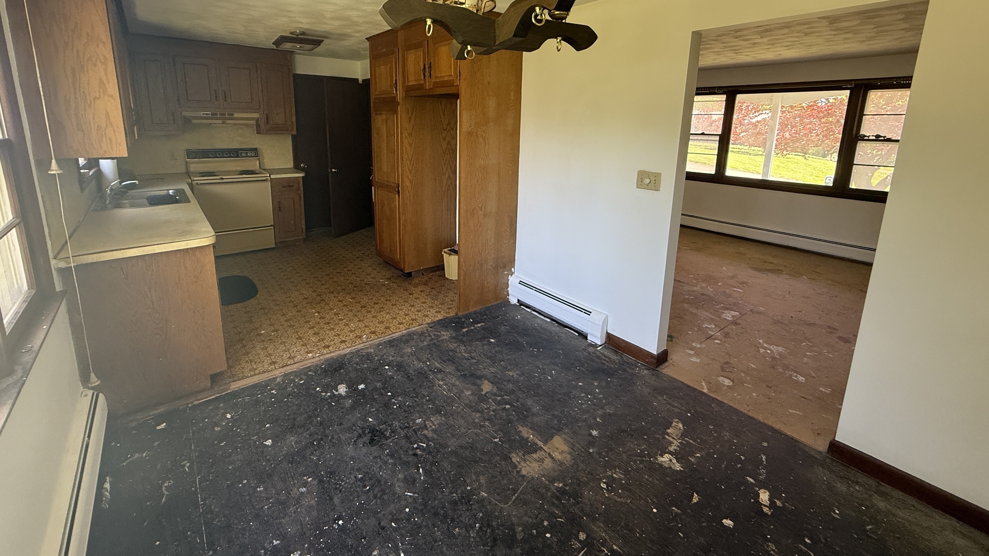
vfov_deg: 65.9
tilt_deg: -10.0
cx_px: 481
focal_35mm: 16
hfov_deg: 99.3
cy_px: 203
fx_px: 420
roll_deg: -1.0
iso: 200
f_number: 2.2
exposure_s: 1/99
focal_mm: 2.22
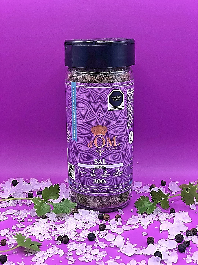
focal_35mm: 57
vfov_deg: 33.8
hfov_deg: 25.7
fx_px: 435
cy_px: 132
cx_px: 99
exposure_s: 1/30
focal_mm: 6.6
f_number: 2.8
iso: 64
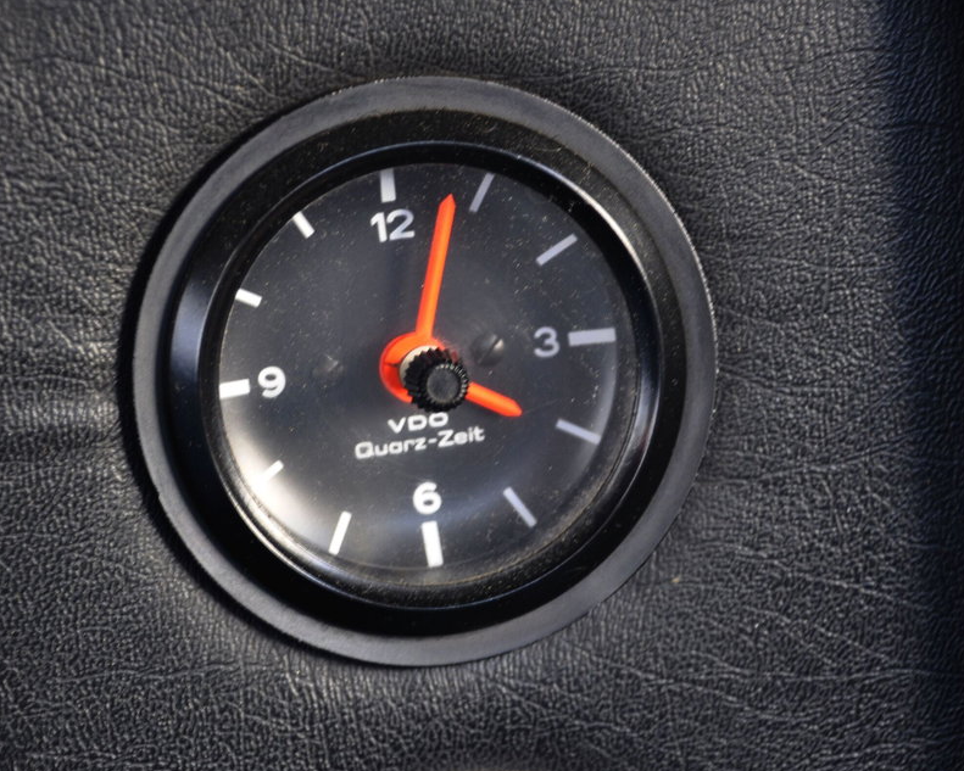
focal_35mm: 222
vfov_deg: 7.0
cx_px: 445
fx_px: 6335
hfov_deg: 8.7
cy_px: 373
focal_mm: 122
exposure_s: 1/6
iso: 500
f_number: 5.6
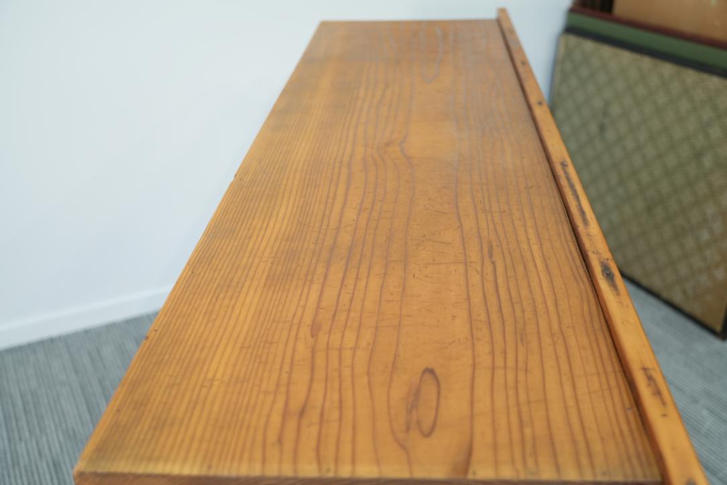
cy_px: 242
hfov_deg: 47.4
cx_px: 364
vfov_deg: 32.6
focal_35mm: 41
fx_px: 828
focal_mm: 41
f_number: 4
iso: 800
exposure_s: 1/50
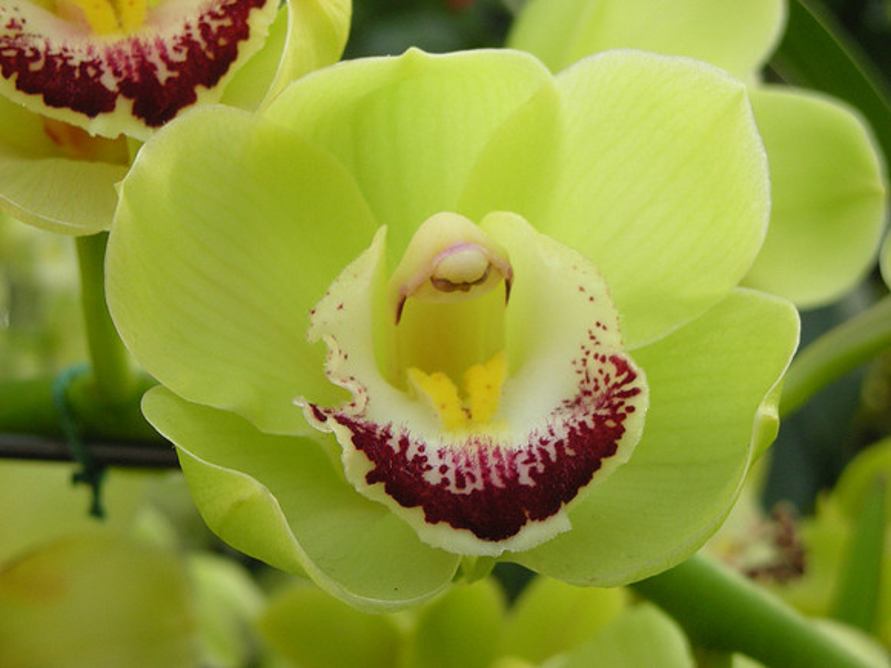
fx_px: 2703
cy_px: 334
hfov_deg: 18.7
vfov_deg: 14.1
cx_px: 446
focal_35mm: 105
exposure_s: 1/59
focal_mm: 17.1
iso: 135
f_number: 4.7
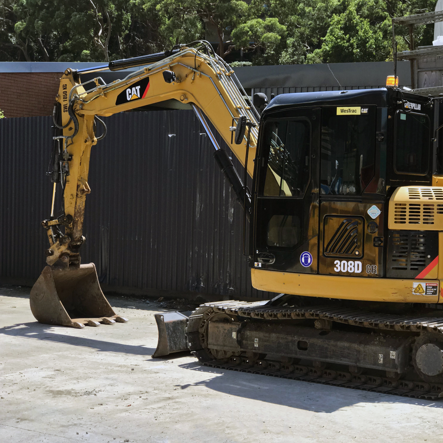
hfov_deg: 25.3
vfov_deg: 25.4
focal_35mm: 68
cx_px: 281
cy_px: 222
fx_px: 985
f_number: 2.8
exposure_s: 1/651
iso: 20
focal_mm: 6.6
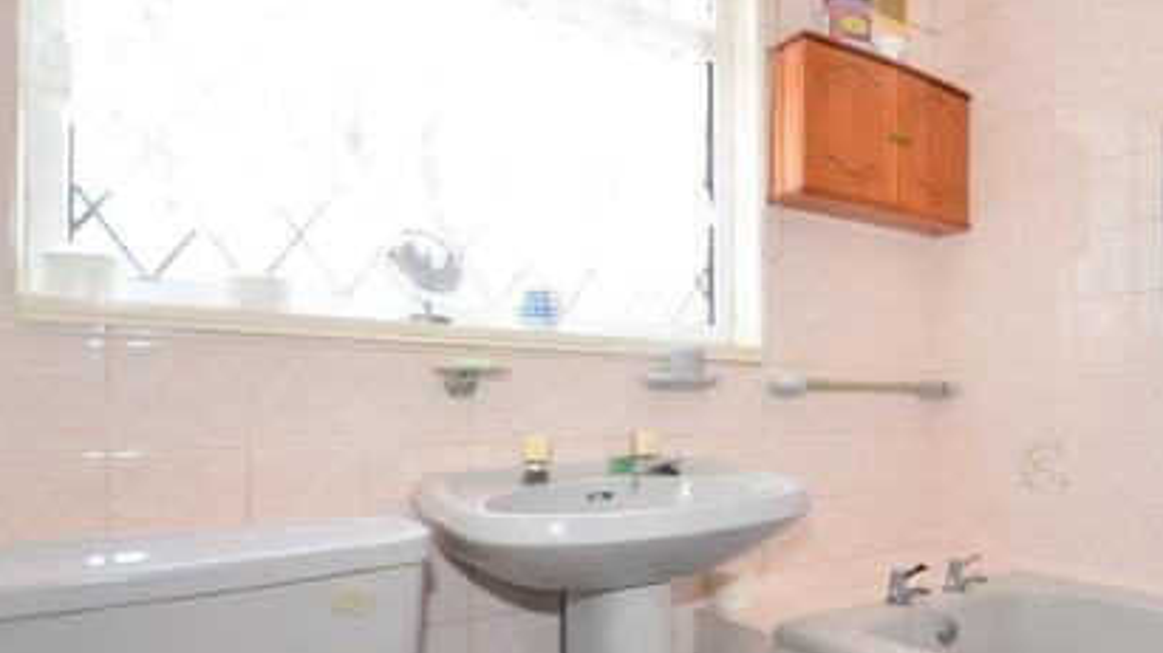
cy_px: 407
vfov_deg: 45.6
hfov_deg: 69.8
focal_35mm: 25
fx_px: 771
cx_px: 852
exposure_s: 1/20
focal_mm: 10
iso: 200
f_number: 5
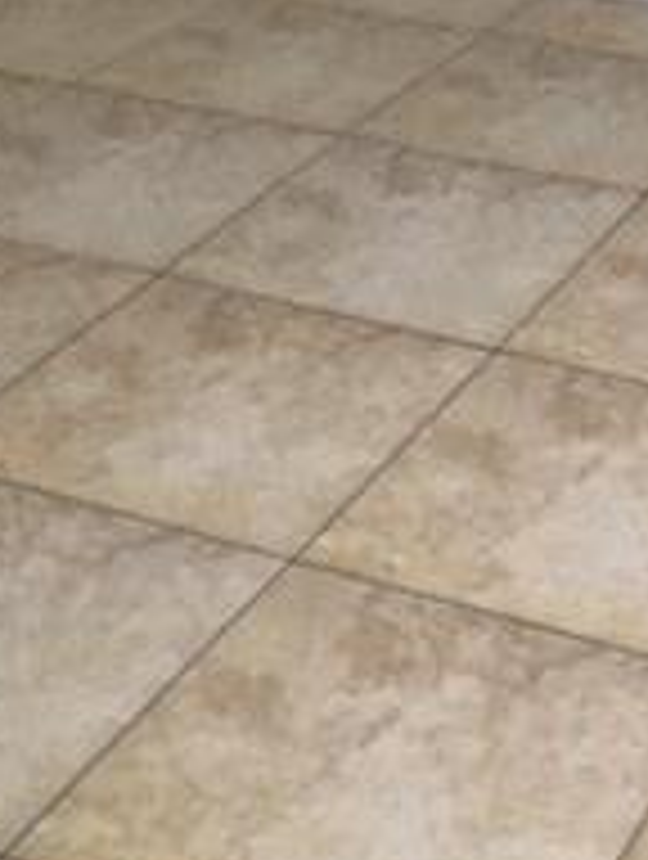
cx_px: 616
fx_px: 2413
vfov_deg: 18.0
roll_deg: -0.2
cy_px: -441
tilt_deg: -6.6
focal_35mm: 97
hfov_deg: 15.1
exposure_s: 1/33
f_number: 2.2
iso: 40
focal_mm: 4.15
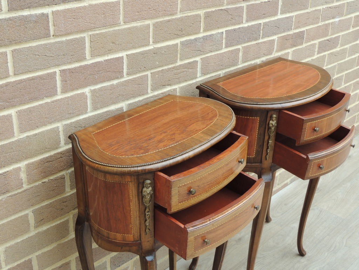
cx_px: 180
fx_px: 487
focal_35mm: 47
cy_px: 135
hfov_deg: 40.4
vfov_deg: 30.9
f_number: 3.5
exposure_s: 1/60
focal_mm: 8.3
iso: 100
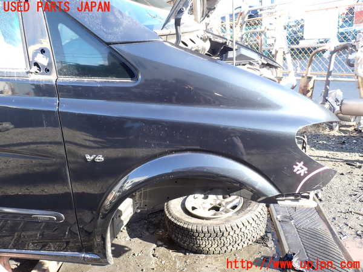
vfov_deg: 46.8
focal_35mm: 30
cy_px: 136
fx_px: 315
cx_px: 182
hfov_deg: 60.0
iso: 100
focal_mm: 5.4
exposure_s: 1/80
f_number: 3.2
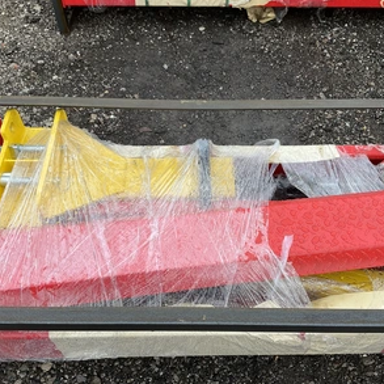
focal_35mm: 35
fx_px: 439
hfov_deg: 47.2
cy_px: 195
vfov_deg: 47.2
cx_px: 198
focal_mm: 3
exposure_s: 1/279
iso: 25
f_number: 1.8
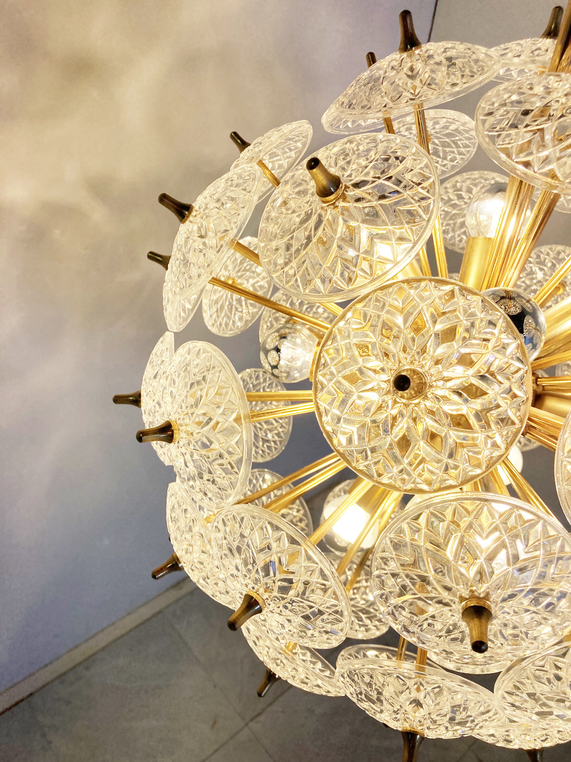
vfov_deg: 63.4
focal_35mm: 28
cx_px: 286
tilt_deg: -35.9
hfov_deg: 49.7
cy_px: 381
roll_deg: -7.4
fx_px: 616
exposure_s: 1/254
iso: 20
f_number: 1.8
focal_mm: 3.99
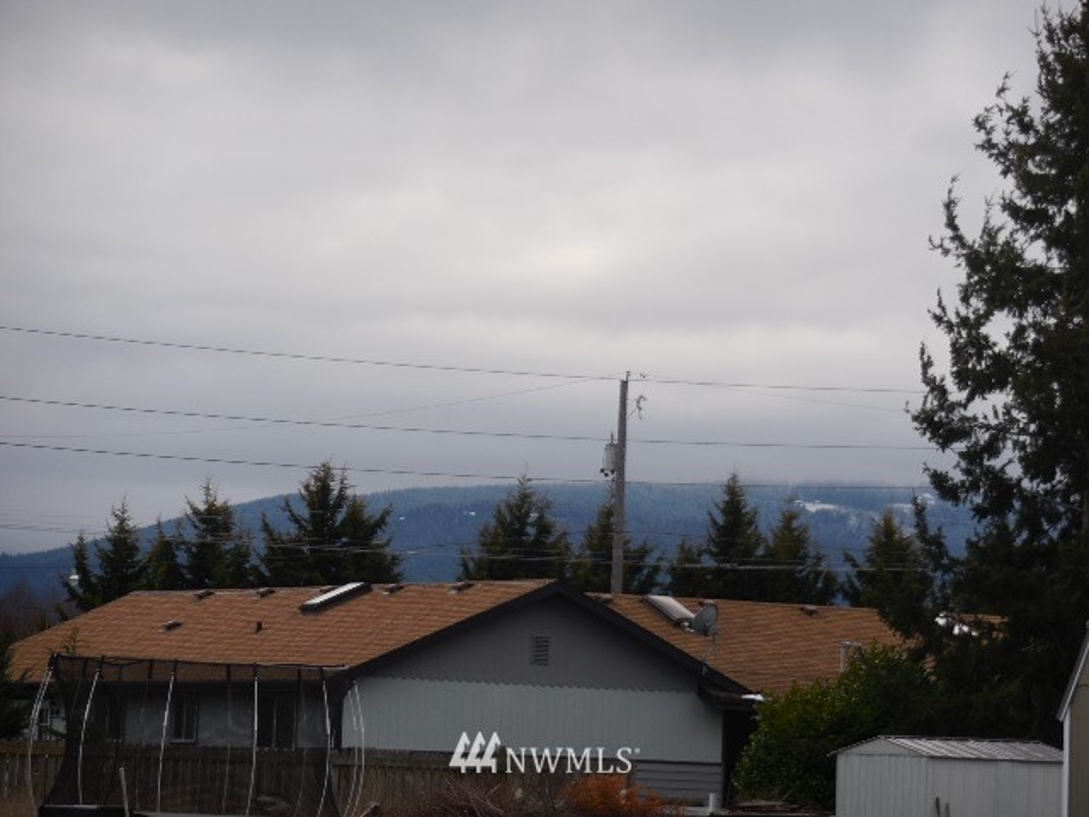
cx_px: 544
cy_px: 408
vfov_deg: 6.7
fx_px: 7015
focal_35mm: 223
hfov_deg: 8.9
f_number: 5.8
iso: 125
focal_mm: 39.8
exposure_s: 1/200
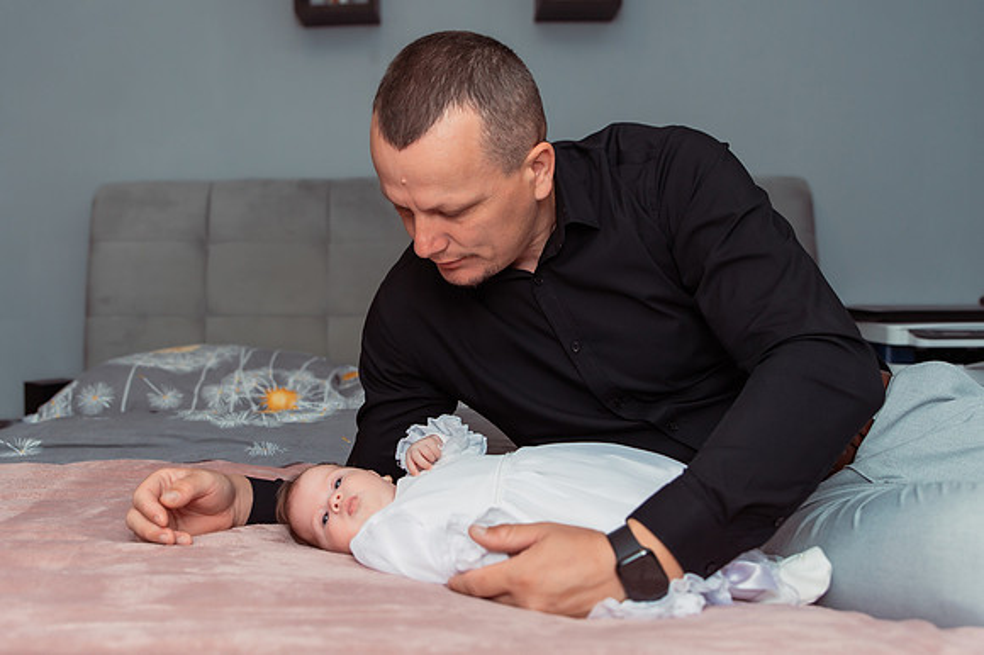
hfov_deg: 51.2
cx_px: 420
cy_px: 302
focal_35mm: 37
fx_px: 1023
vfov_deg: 35.5
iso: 320
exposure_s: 1/250
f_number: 3.2
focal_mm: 32
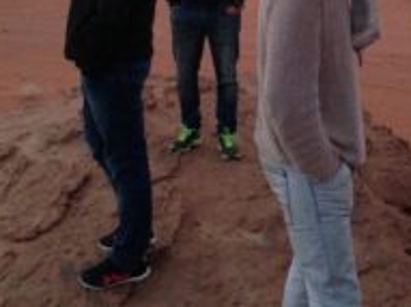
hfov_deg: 27.9
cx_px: 284
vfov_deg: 20.5
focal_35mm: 69
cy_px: -6
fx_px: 819
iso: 500
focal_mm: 4.12
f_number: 2.4
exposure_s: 1/15
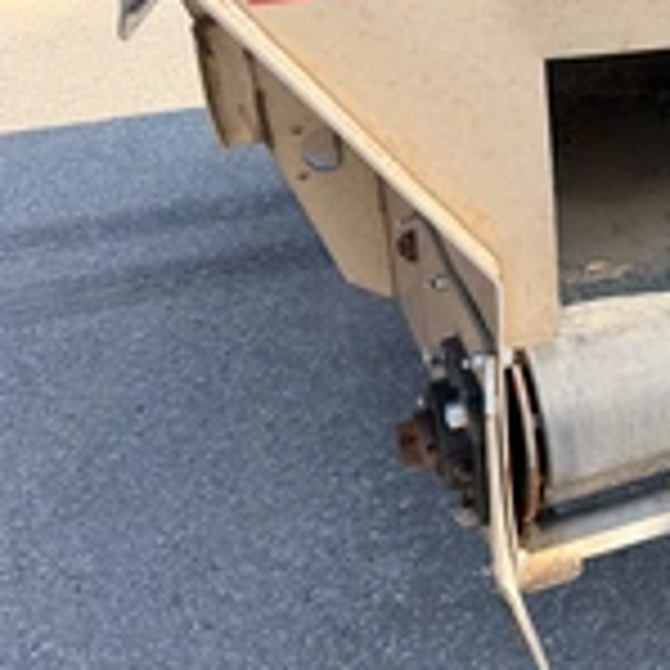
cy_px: 189
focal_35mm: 57
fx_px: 1248
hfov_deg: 25.6
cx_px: 881
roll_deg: +1.2
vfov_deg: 29.7
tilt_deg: -15.5
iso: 100
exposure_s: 1/2110
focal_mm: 6.76
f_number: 1.78
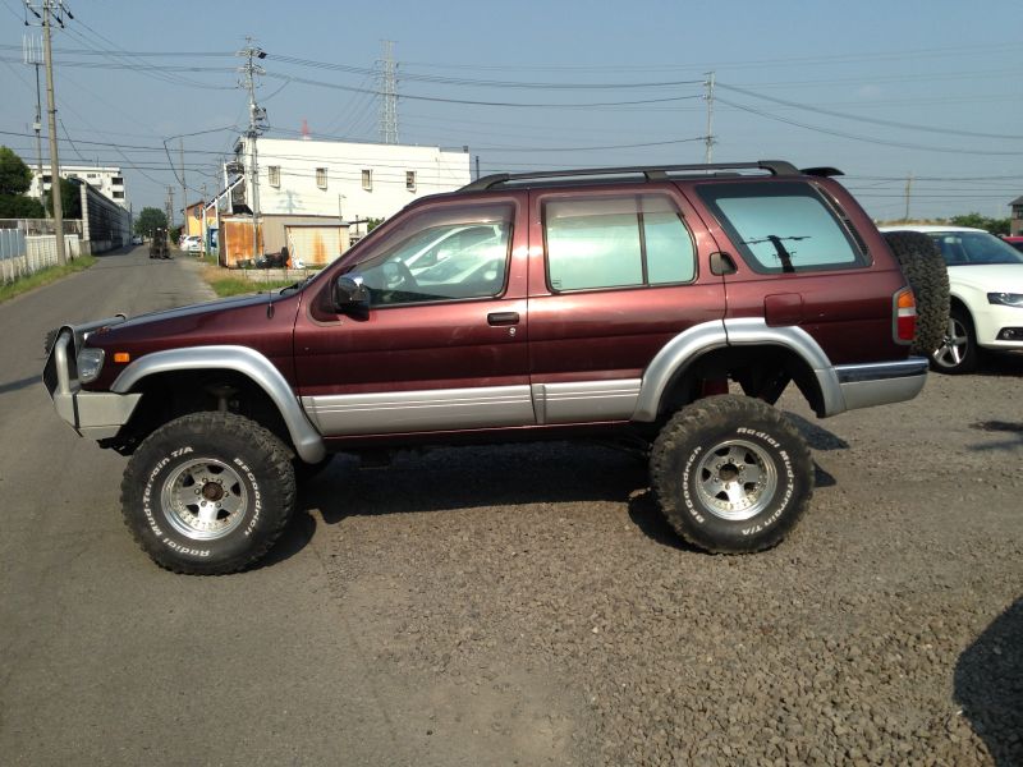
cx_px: 512
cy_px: 384
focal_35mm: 33
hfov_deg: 55.4
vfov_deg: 42.9
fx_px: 975
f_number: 2.4
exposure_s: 1/1595
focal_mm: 4.12
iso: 50
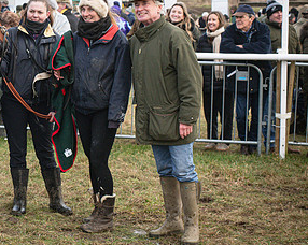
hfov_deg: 16.6
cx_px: -55
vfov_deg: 13.8
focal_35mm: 111
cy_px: 75
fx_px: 1010
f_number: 5.6
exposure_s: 1/950
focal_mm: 50
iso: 500
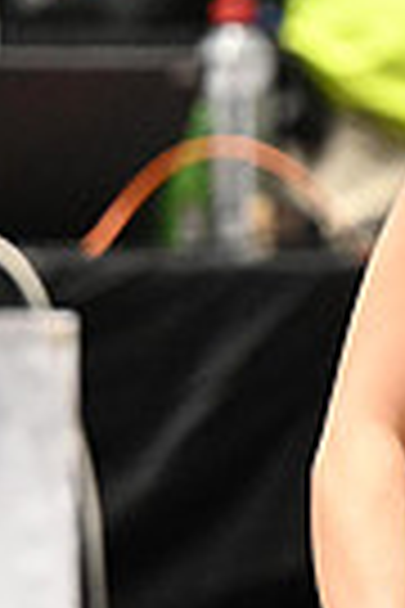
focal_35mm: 902
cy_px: 304
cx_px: 1152
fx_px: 15220
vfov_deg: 2.3
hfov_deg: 1.5
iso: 5000
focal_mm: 140
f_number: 2.8
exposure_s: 1/767
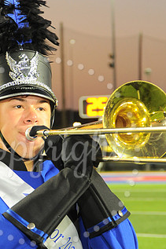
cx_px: 45
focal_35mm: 128
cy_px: 151
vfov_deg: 16.0
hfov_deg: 10.7
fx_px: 886
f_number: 6.3
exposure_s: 1/80
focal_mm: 70
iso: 2000
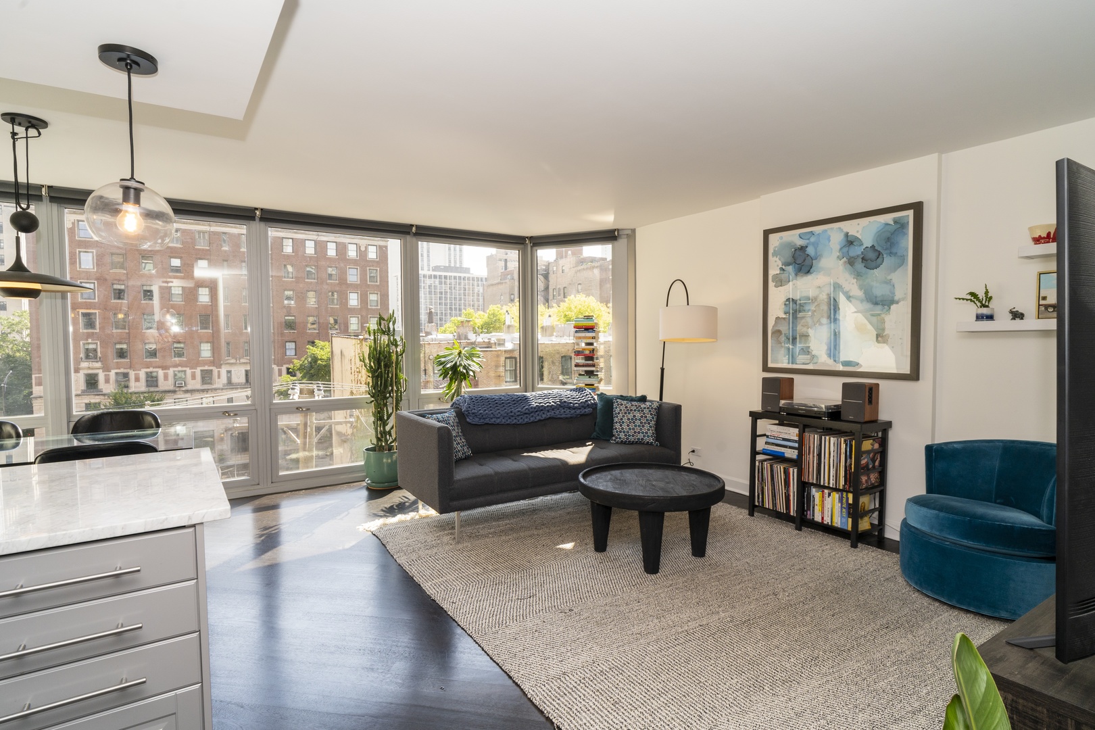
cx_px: 548
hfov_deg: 90.0
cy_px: 365
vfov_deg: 67.4
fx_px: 547
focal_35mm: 18
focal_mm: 18
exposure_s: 1/125
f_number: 8
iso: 500
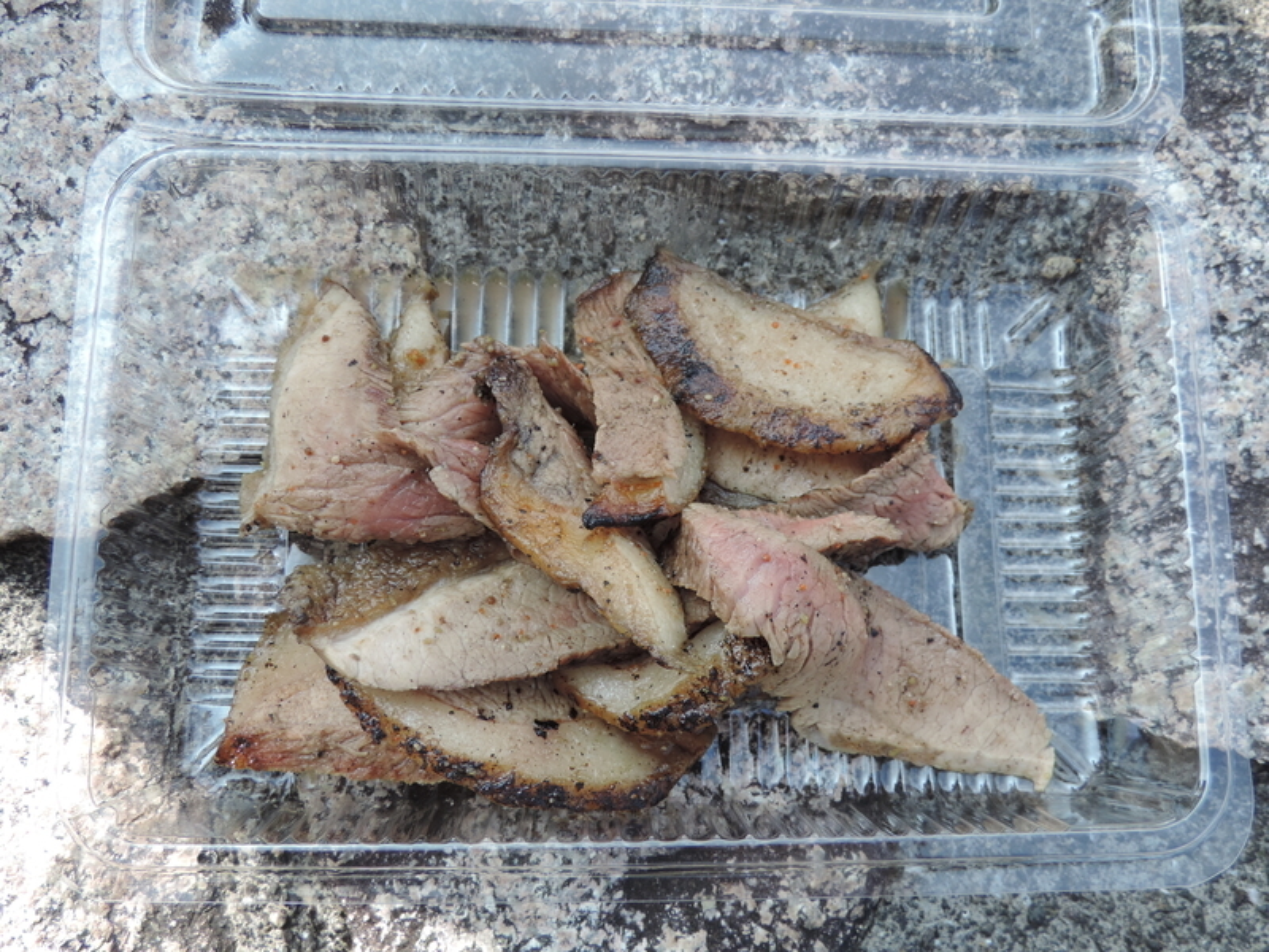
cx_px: 634
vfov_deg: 33.6
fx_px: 1576
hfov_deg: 43.9
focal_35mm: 43
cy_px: 476
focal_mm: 7.6
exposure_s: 1/250
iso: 80
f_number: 3.4
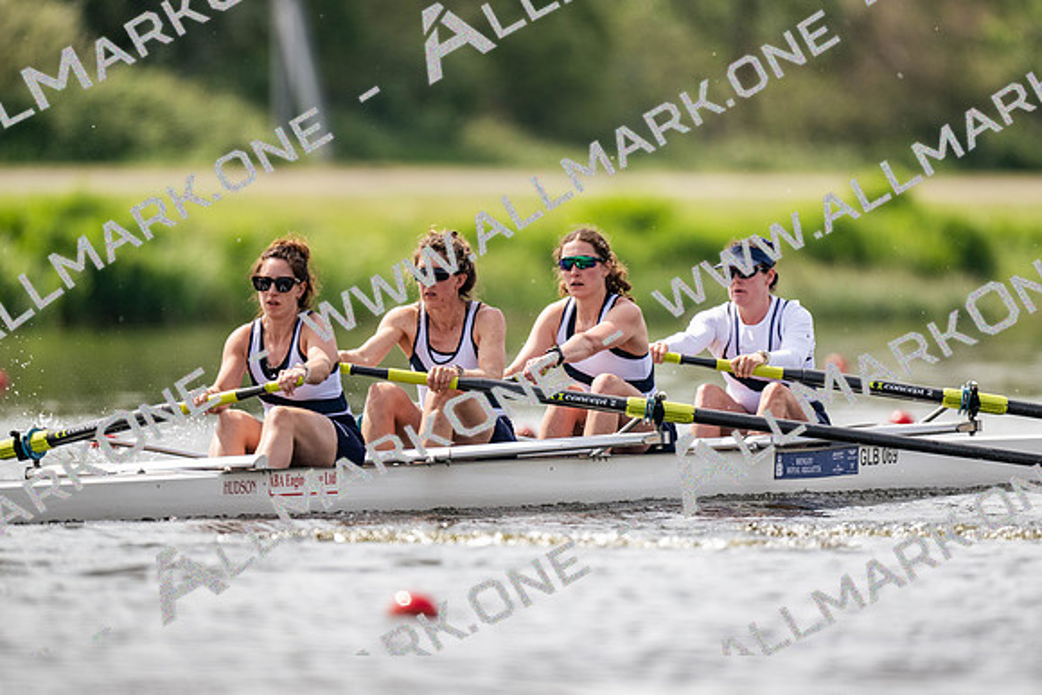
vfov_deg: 2.3
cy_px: 348
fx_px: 17370
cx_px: 521
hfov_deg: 3.4
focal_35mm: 600
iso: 400
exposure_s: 1/2500
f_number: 4
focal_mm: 600
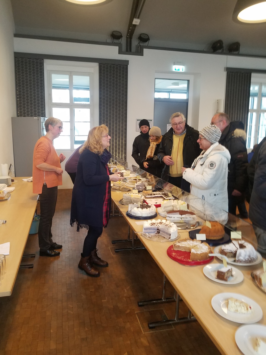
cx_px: 133
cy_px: 178
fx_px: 266
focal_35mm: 26
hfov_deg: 53.1
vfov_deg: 67.3
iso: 200
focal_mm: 4.2
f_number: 1.7
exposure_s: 1/50
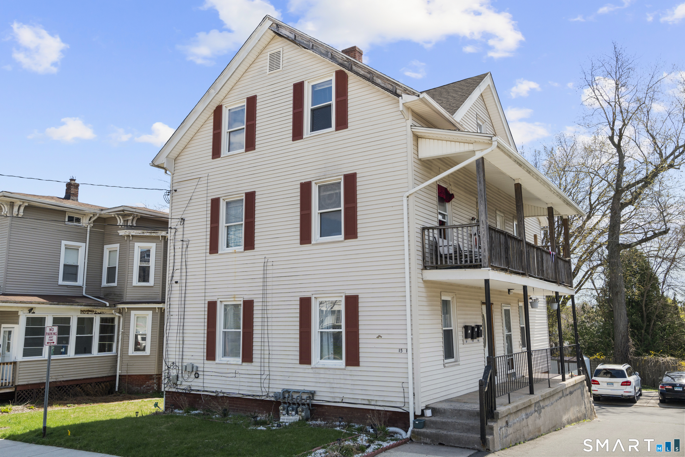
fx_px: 552
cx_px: 342
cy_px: 228
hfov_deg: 63.7
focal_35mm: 29
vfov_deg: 45.0
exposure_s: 1/60
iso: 250
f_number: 9
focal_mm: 29
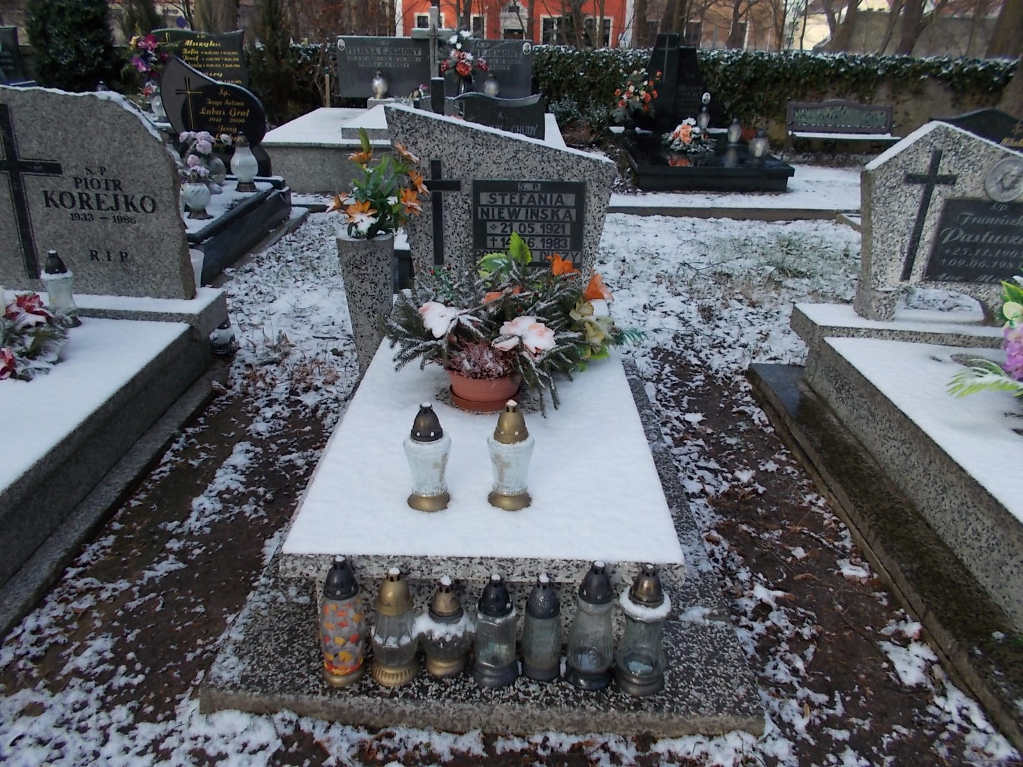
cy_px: 384
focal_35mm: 26
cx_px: 512
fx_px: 768
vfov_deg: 53.1
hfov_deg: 67.3
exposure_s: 1/500
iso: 80
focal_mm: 4.6
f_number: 3.2
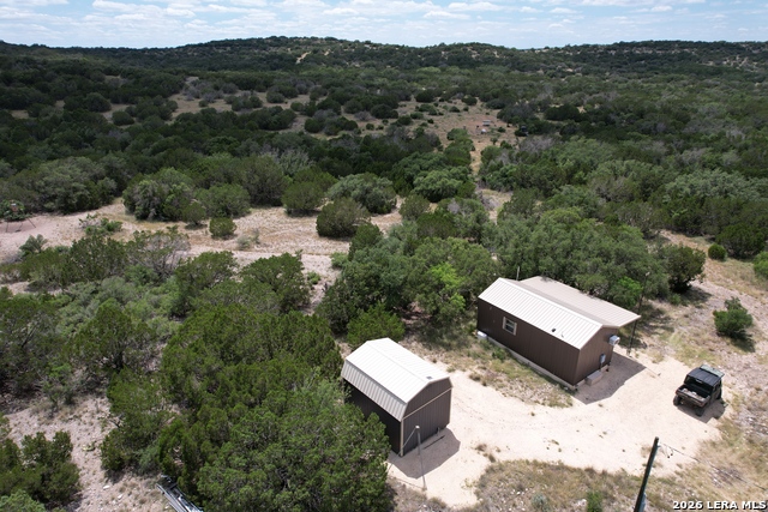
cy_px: 256
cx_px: 384
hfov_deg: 78.6
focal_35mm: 22
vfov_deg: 57.3
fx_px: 469
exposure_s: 1/2000
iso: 100
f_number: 2.8
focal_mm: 8.38
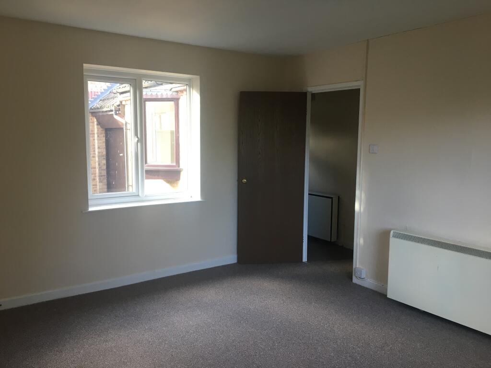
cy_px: 184
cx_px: 246
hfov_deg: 61.7
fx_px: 411
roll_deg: -1.2
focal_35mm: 29
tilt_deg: -5.8
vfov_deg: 48.2
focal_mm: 4.15
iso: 64
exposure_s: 1/33
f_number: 2.2
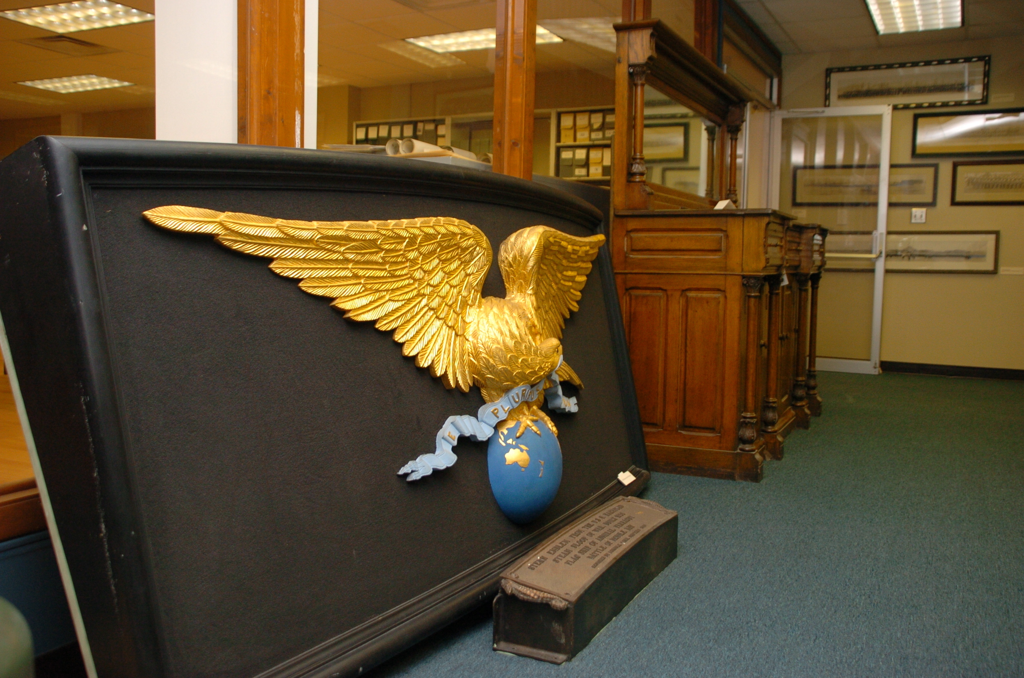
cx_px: 512
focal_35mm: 33
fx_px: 937
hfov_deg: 57.3
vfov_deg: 39.8
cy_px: 339
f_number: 4.8
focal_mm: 22
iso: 400
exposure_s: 1/60
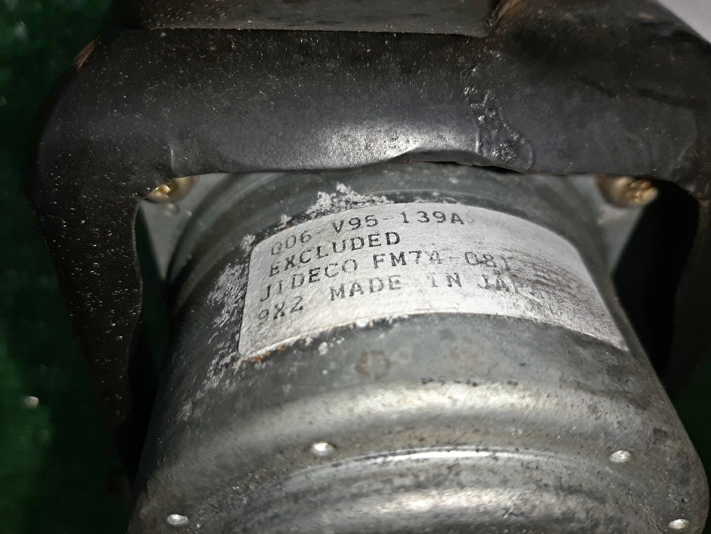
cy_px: 267
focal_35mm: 26
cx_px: 356
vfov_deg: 53.1
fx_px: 534
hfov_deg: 67.3
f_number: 1.7
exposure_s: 1/100
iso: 40
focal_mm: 3.93
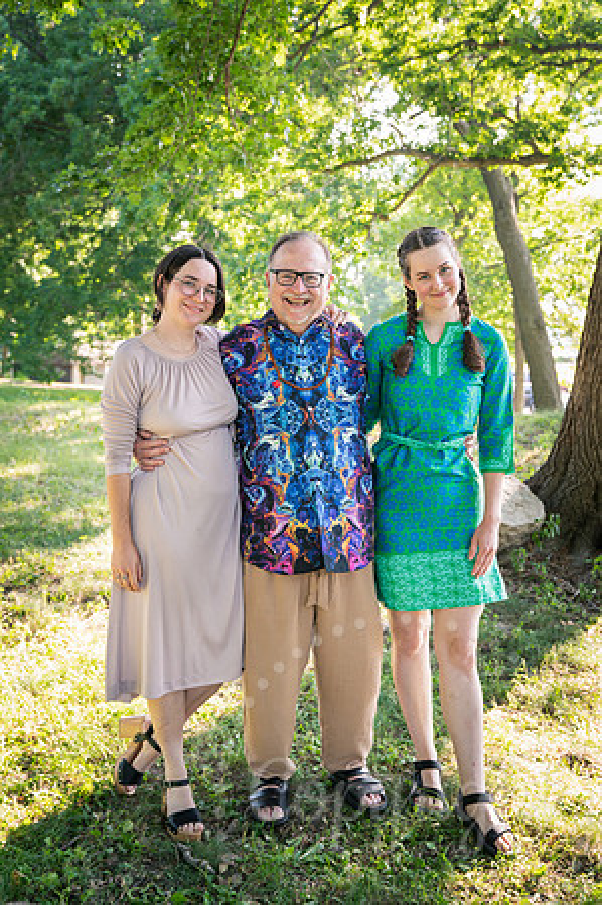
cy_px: 452
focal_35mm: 46
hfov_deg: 29.2
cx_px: 301
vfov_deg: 42.8
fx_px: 1156
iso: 1000
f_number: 4
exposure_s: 1/320
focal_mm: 46
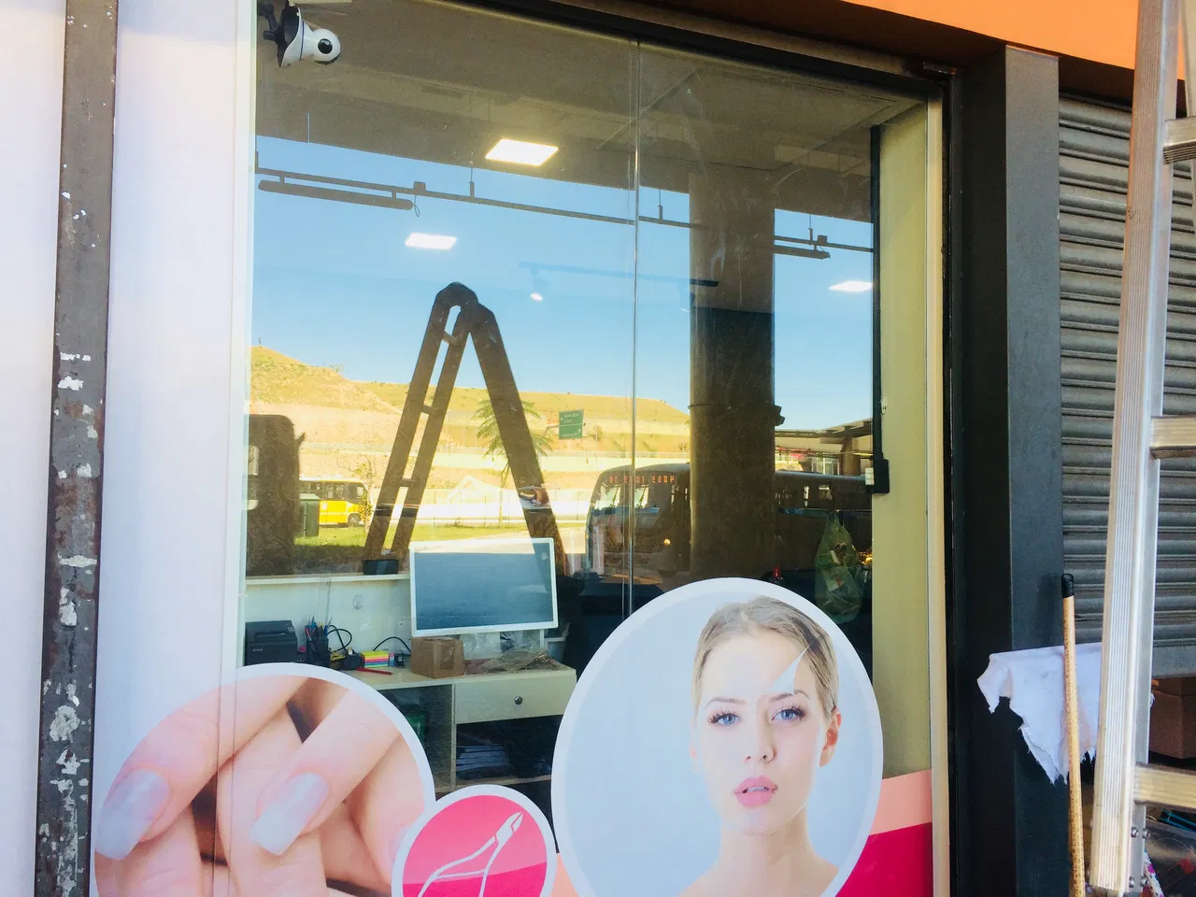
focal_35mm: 29
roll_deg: -2.8
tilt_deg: +0.6
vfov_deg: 48.2
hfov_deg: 61.7
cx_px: 598
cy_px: 448
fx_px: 1002
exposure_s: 1/120
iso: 40
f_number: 2.2
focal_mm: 4.15
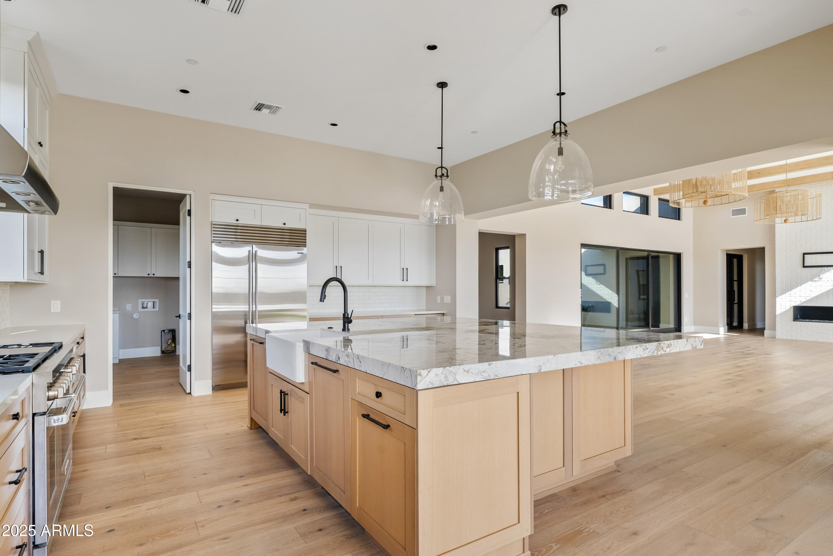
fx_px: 440
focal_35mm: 19
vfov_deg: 64.6
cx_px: 416
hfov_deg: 86.9
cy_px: 278
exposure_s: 1/10
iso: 100
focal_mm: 19
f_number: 8
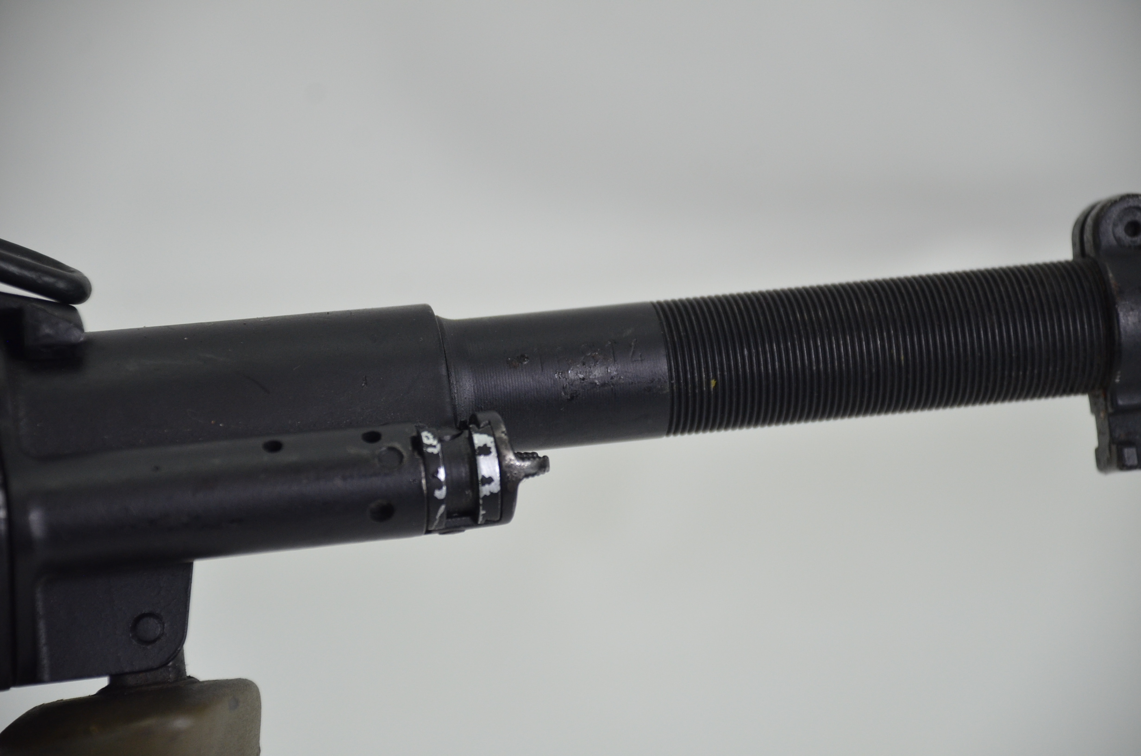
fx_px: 6405
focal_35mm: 202
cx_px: 570
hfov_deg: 10.2
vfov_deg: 6.8
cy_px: 378
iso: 800
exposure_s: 1/250
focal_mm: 135
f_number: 5.6
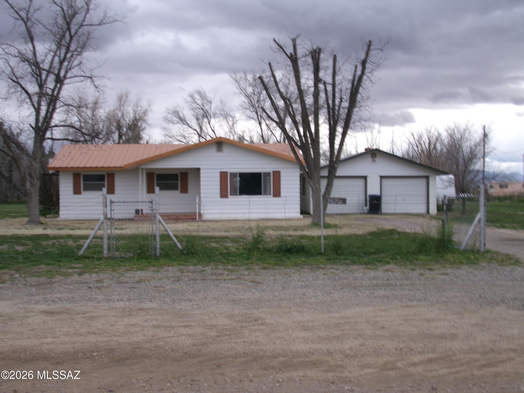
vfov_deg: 30.3
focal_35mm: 48
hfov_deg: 39.7
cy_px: 196
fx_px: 727
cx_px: 262
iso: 100
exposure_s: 1/40
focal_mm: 8.5
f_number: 12.48
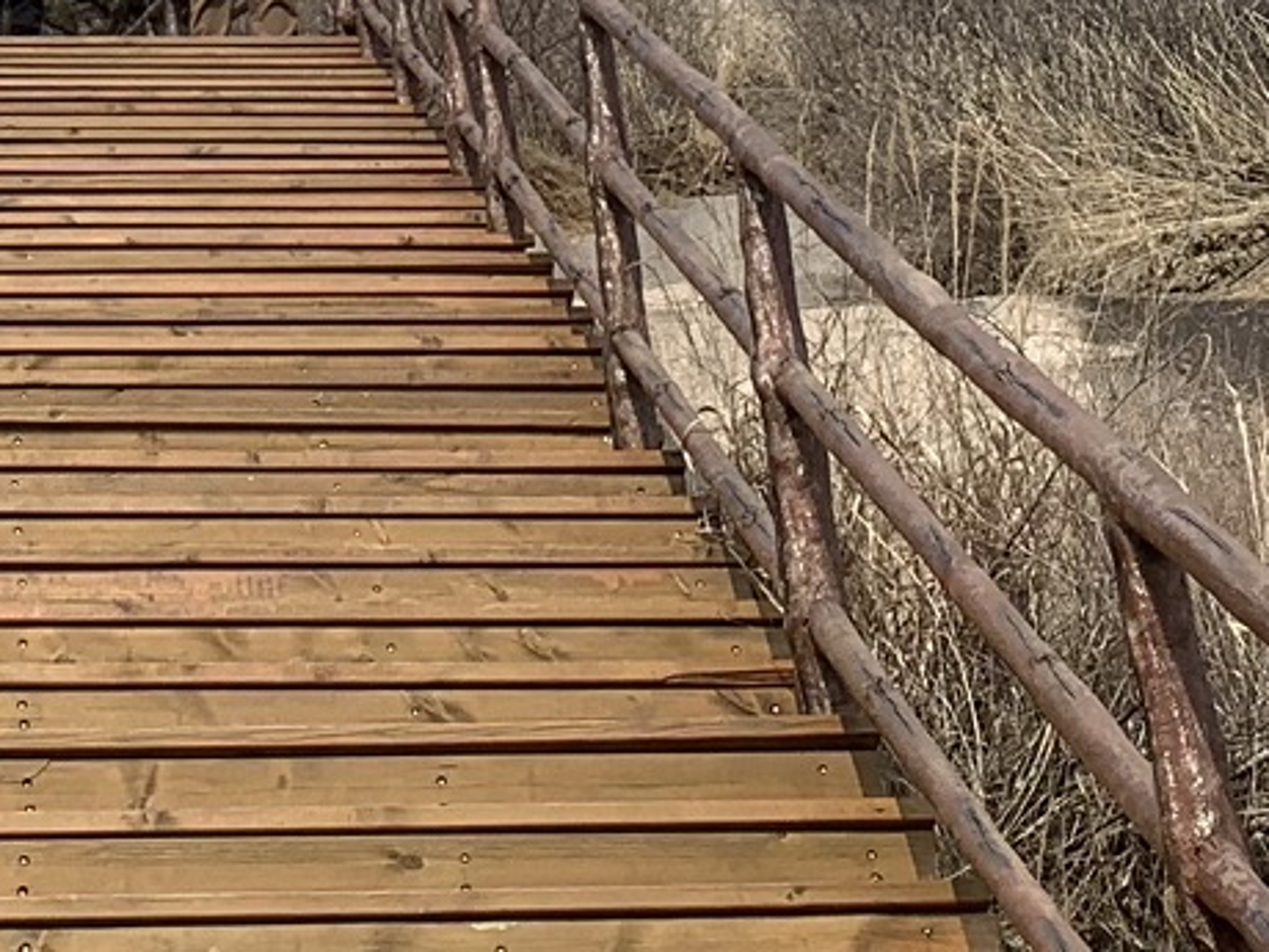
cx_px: 400
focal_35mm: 113
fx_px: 4143
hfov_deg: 17.4
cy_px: -930
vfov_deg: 11.8
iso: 25
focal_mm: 4.25
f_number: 1.8
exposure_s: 1/2755
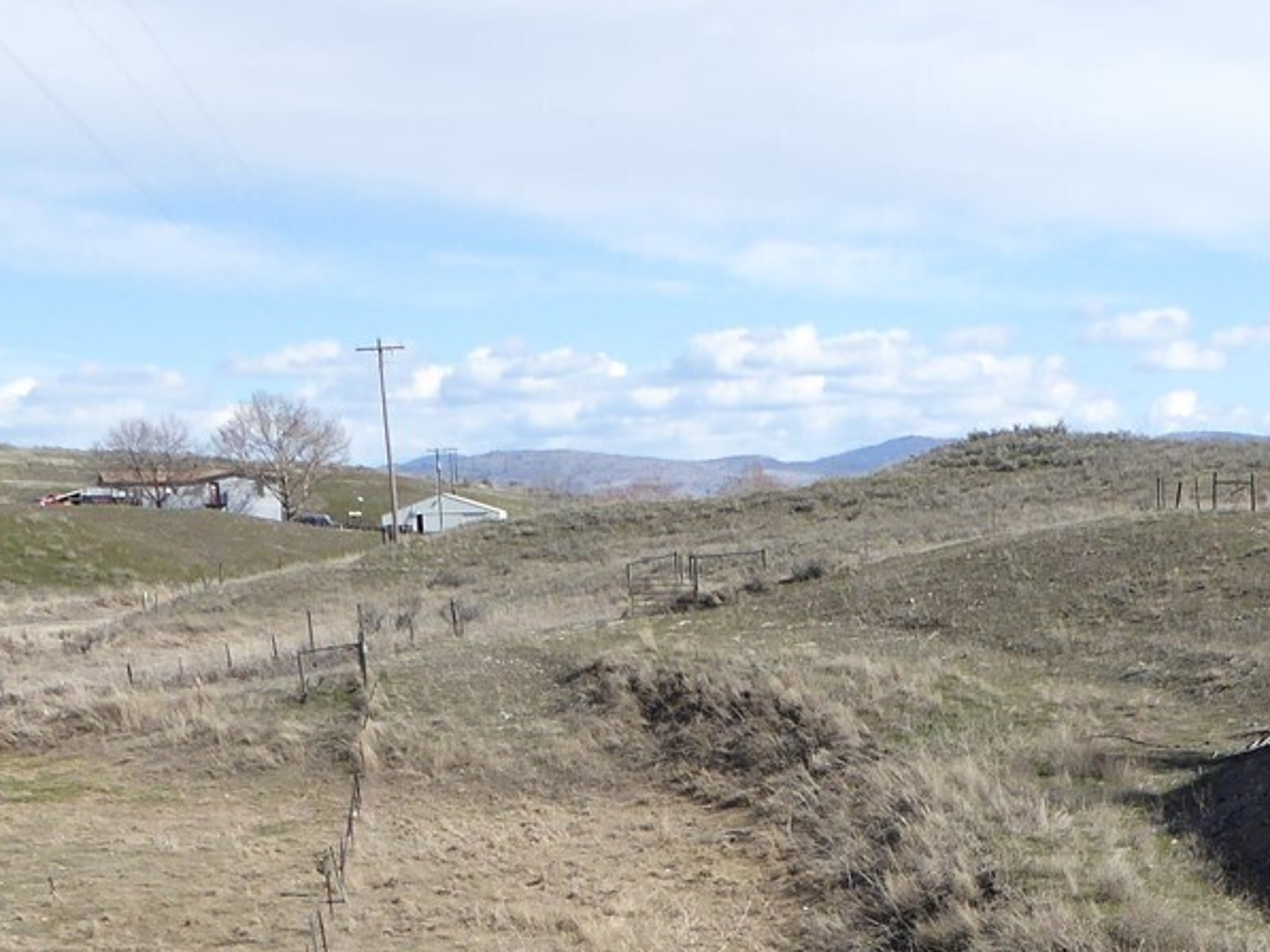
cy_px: 1220
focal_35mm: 67
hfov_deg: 28.6
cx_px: 925
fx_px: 2459
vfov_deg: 20.2
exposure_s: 1/800
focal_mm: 4.3
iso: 100
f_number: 3.3
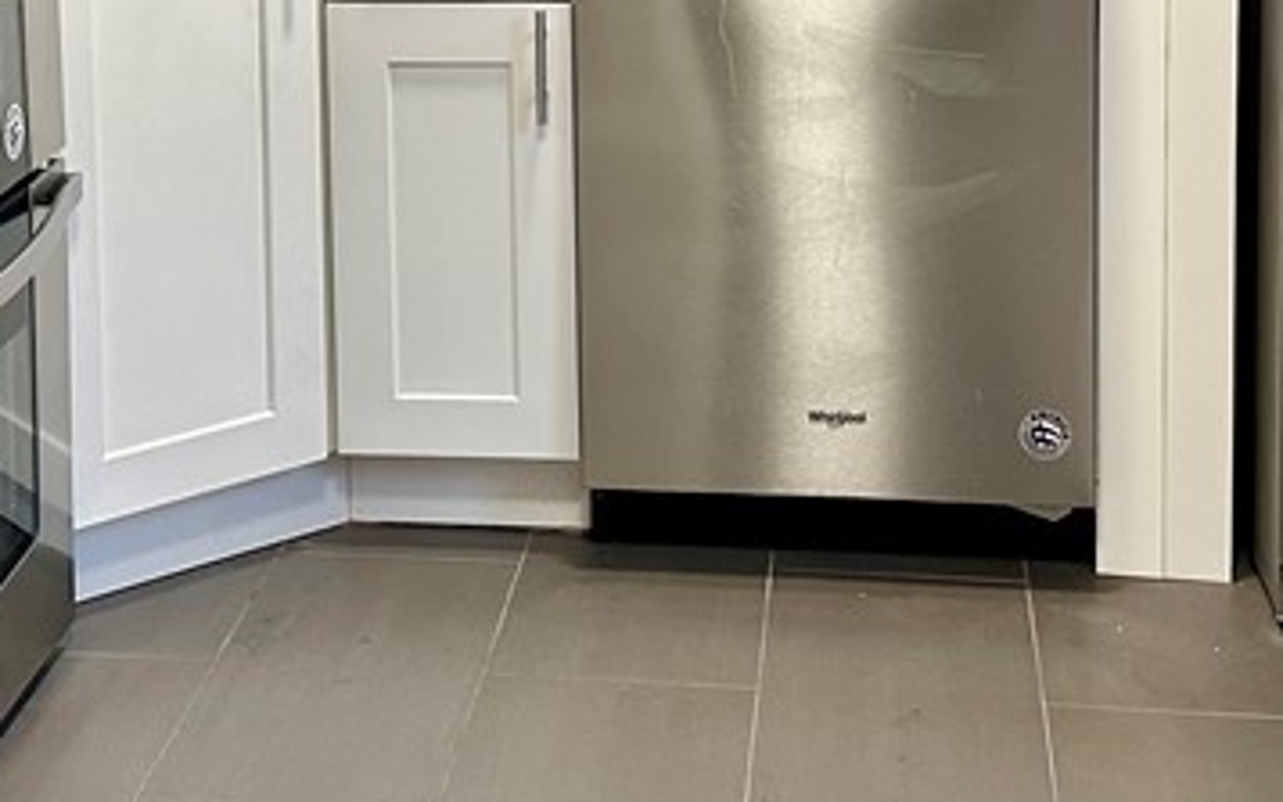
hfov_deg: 28.1
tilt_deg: -7.2
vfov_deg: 17.1
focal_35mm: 73
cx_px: 496
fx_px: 2552
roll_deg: +0.6
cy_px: -129
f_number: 1.78
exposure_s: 1/60
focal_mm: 6.86
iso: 200
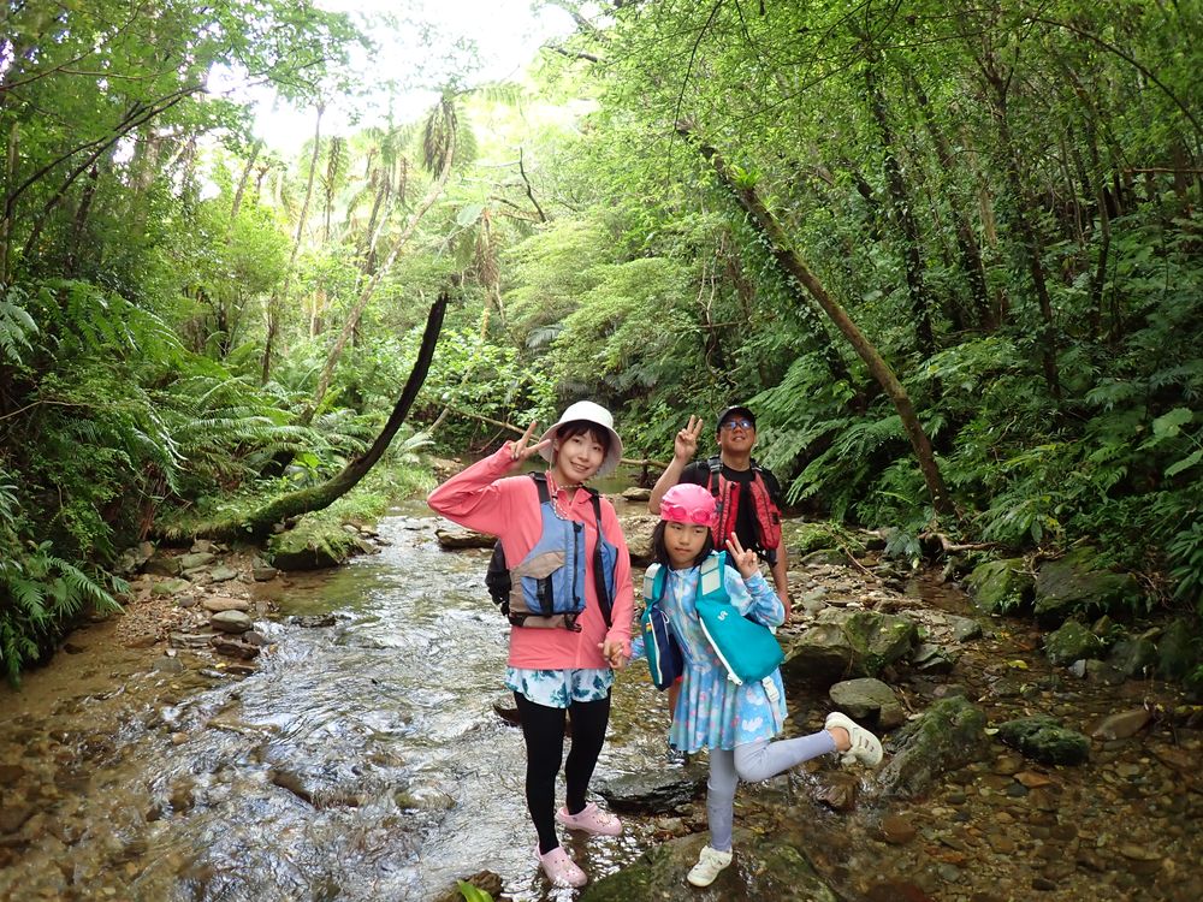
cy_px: 451
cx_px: 602
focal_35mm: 19
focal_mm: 3.33
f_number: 2
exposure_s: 1/50
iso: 200
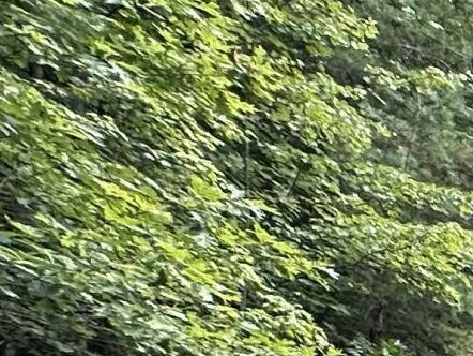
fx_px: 1299
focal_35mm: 95
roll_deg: -1.1
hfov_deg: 10.7
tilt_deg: +0.0
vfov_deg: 12.7
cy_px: 810
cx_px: 1504
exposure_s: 1/125
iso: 40
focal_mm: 2.22
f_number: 2.2
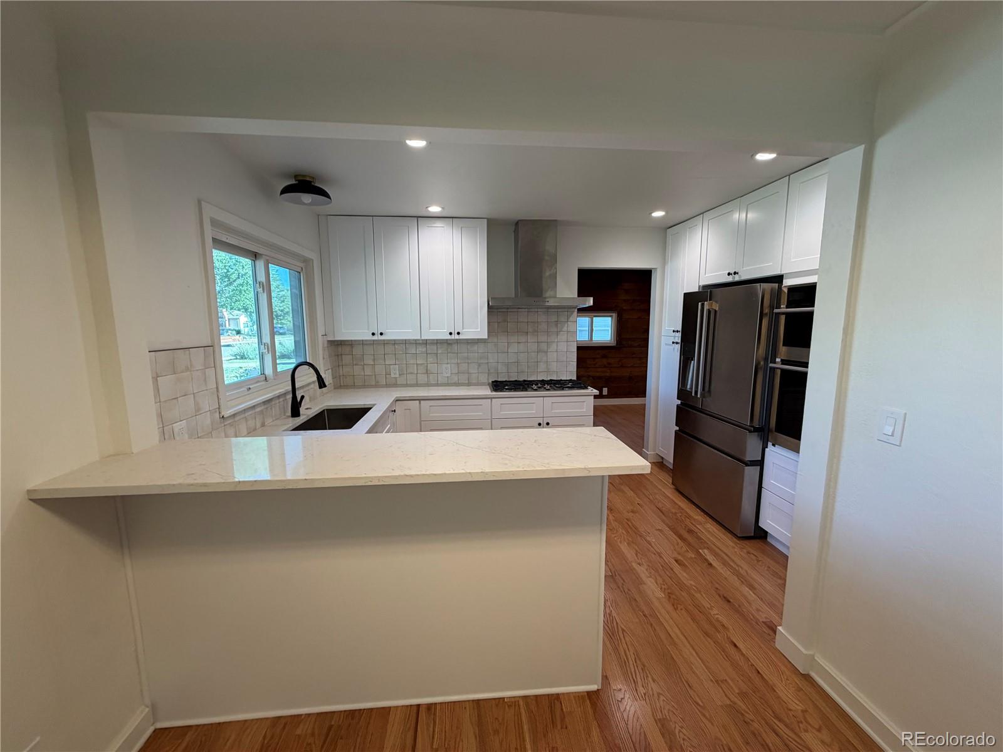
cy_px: 376
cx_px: 502
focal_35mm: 14
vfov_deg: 85.7
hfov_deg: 102.1
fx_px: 406
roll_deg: +0.9
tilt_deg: -8.2
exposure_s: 1/120
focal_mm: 2.22
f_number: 2.2
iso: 125
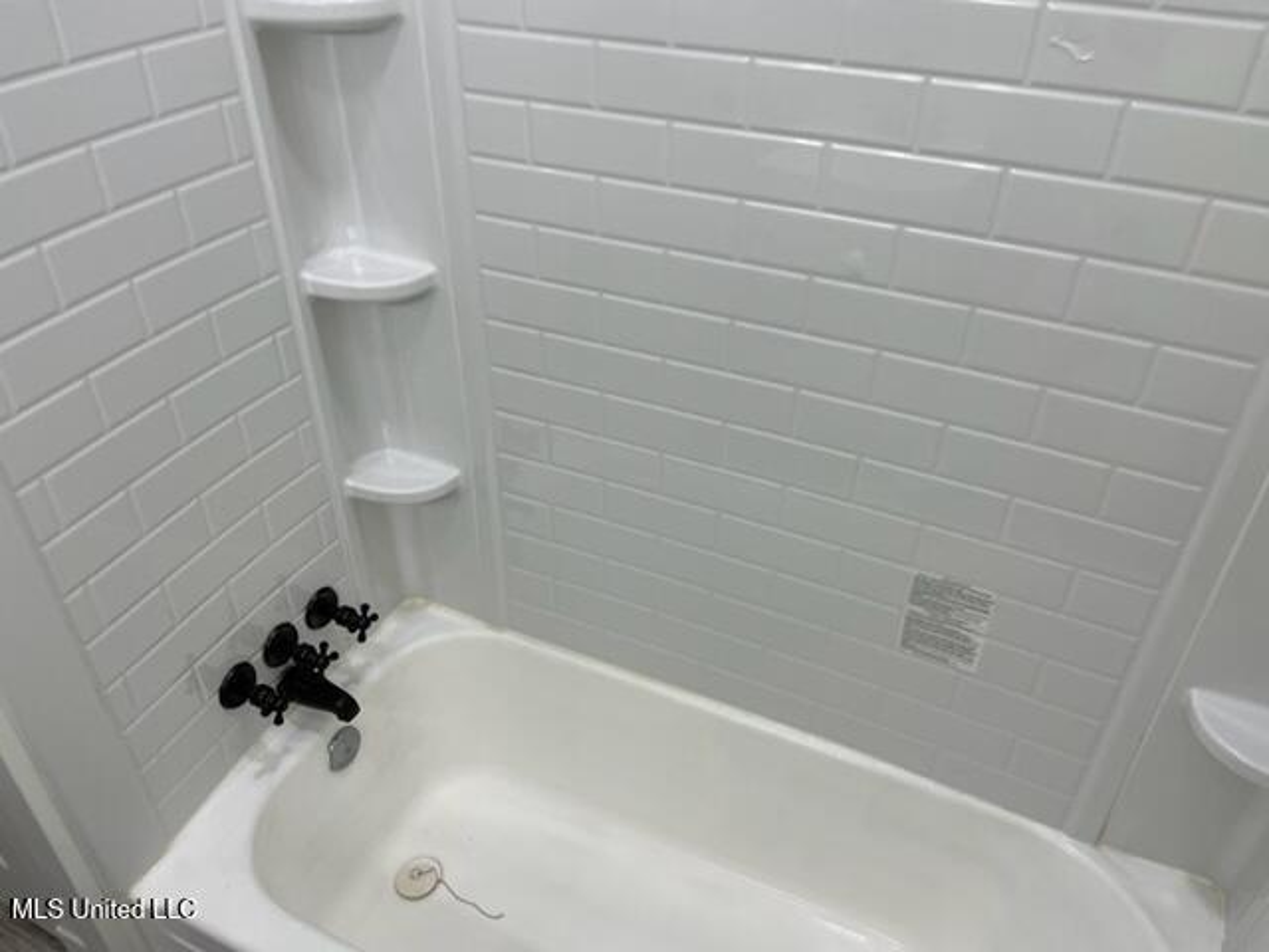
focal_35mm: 26
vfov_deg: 53.1
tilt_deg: -36.8
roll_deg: +0.4
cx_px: 634
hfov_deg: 67.3
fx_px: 953
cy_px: 476
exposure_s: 1/120
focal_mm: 4.2
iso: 50
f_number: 1.6
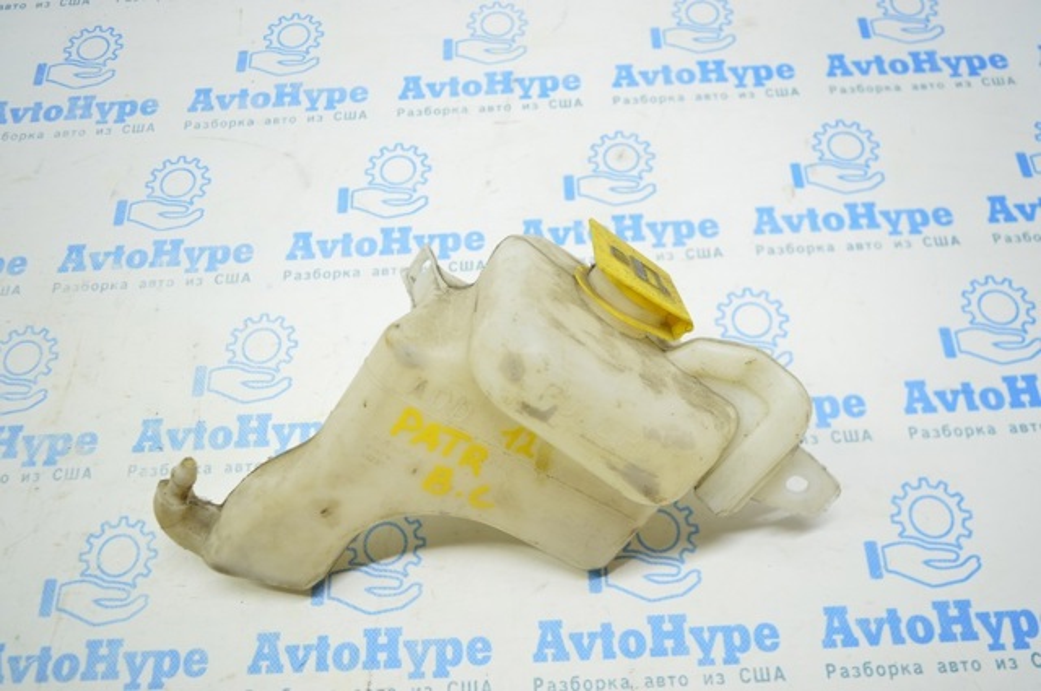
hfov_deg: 62.0
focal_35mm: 30
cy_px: 346
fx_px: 866
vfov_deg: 43.5
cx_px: 520
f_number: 3.5
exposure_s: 1/40
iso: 400
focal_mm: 20
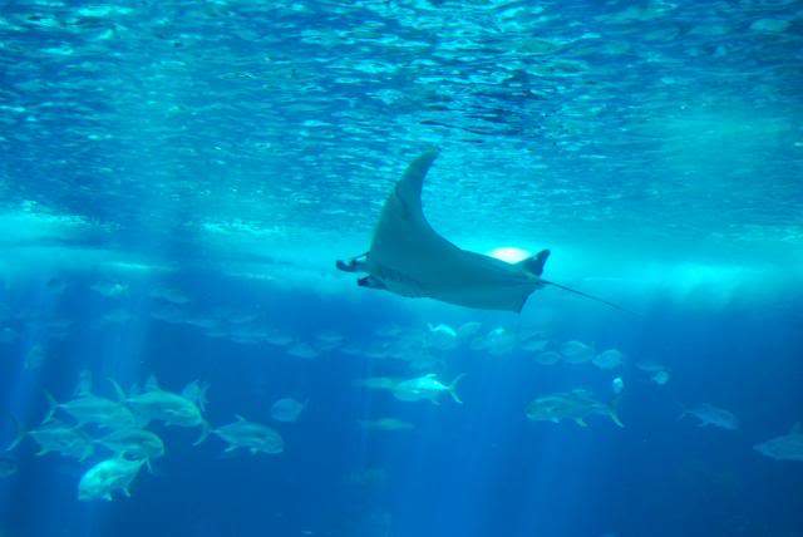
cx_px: 402
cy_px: 268
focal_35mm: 46
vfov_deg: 29.0
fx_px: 1038
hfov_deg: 42.3
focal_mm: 31
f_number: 4.5
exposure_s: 1/50
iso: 1600
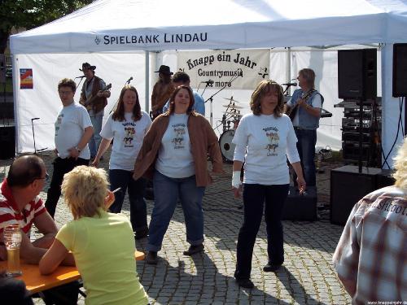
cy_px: 152
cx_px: 204
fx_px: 611
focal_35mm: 52
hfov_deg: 36.8
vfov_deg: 28.0
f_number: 4.8
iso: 100
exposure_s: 1/500
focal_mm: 10.7
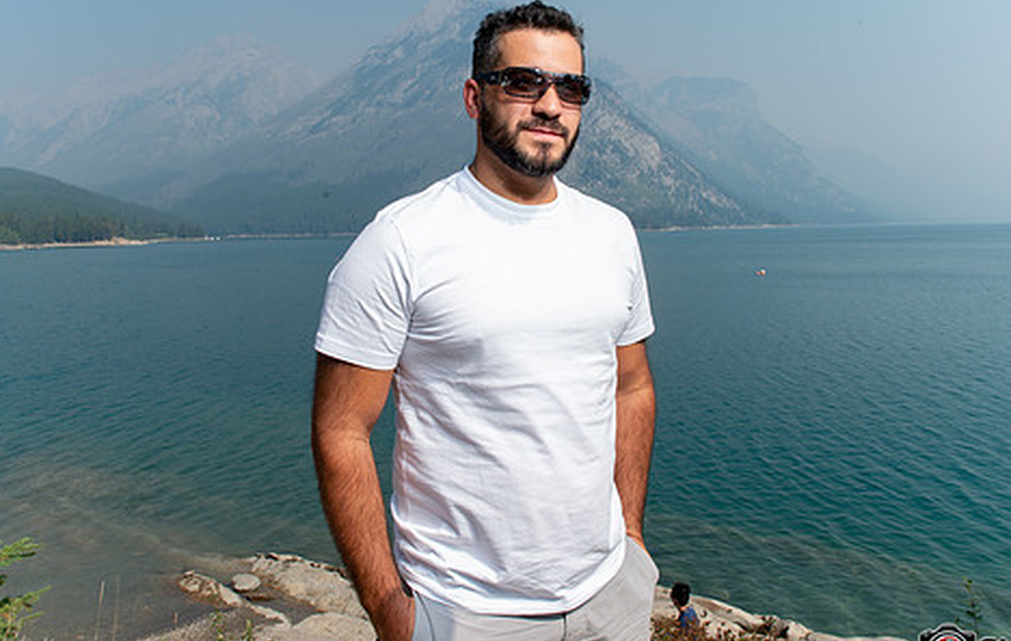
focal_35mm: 31
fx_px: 858
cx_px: 499
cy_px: 257
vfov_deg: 40.8
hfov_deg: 61.0
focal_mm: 24
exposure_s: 1/200
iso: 200
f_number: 16
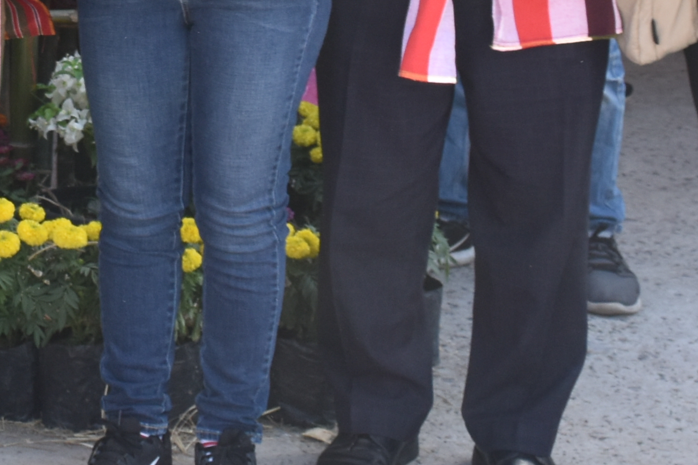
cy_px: -203
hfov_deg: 15.2
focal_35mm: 133
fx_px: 2578
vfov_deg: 10.0
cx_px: 21
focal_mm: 22
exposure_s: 1/200
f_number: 7.1
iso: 400
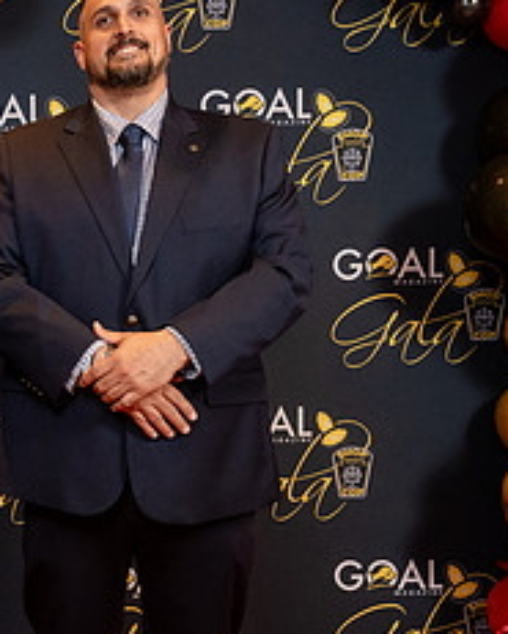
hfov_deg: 22.5
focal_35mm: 63
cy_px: 362
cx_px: -85
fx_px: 1183
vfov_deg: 30.0
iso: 3200
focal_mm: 24
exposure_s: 1/125
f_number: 5.6
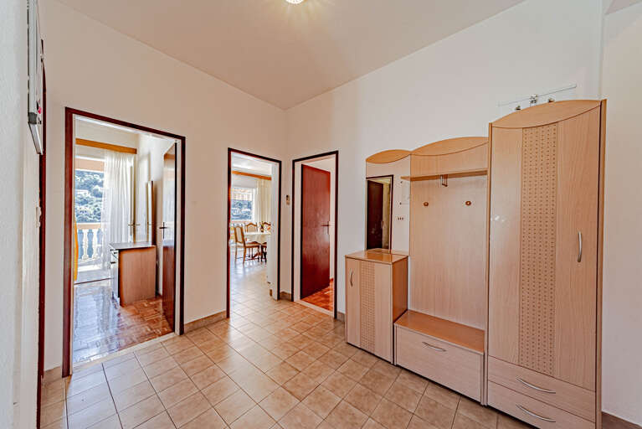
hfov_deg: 112.6
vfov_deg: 90.1
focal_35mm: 12
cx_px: 321
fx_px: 214
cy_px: 214
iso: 400
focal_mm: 12
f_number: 8
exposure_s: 1/250
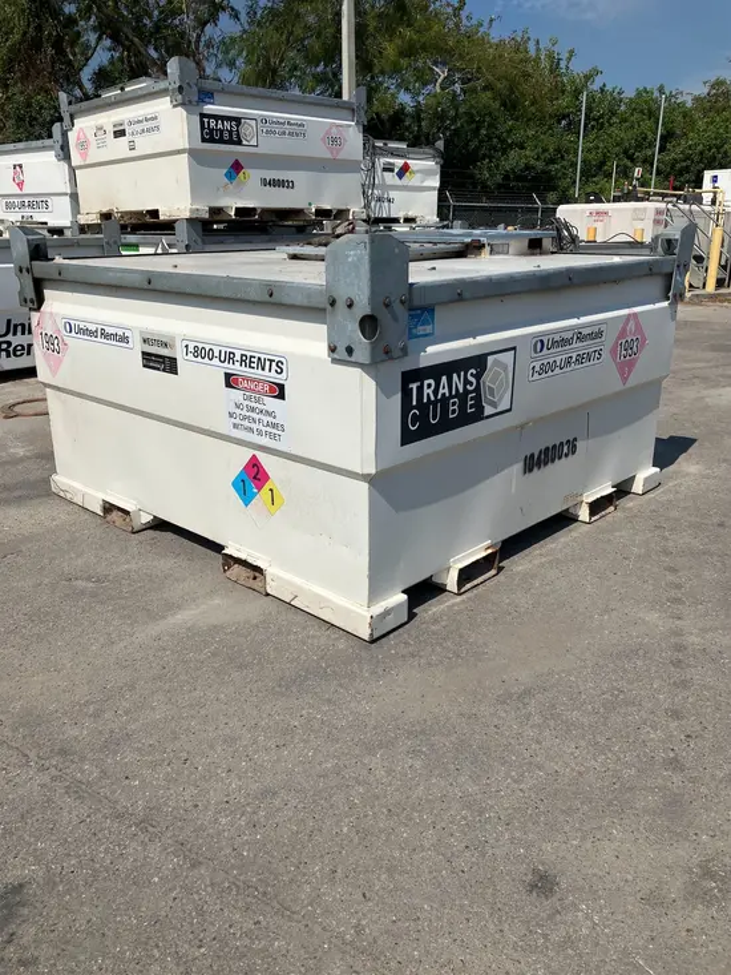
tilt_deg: -14.9
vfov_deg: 63.4
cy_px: 488
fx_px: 788
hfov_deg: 49.8
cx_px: 366
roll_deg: -1.2
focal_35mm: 28
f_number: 1.8
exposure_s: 1/4878
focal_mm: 3.99
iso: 32
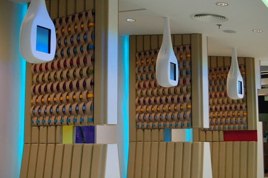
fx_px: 390
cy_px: 89
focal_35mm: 52
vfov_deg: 25.6
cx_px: 134
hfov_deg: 37.9
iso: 1600
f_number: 4.8
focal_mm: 35
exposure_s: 1/100
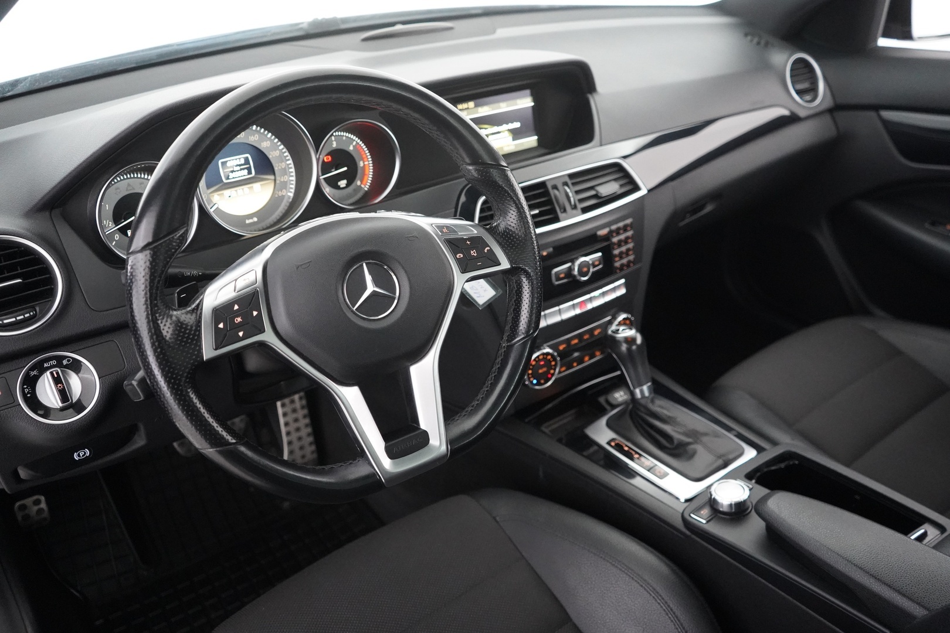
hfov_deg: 65.5
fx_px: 739
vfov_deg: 46.4
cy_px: 316
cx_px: 475
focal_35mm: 28
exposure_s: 1/60
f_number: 3.5
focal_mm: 28
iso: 10000
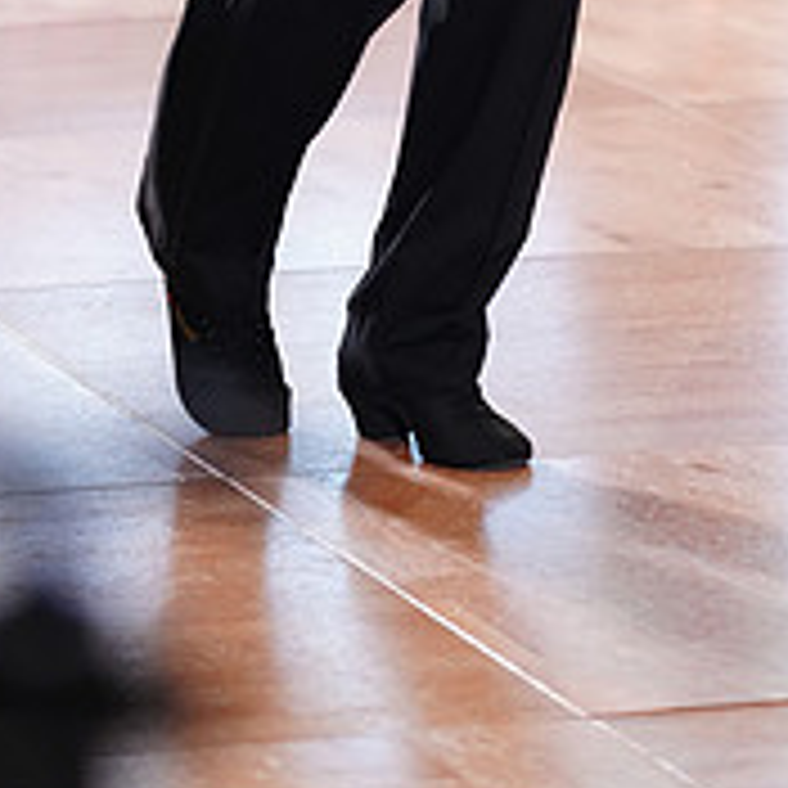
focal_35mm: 313
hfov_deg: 5.6
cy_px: -401
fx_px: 8061
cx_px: 588
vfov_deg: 5.5
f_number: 2.8
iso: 2000
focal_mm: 111
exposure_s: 1/640
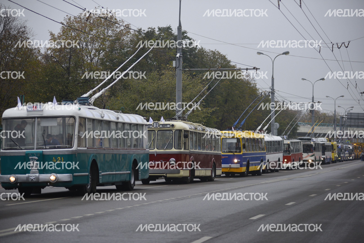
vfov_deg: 11.4
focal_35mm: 120
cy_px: 122
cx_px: 182
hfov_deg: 17.1
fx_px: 1214
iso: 1000
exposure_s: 1/3200
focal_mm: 120
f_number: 2.8
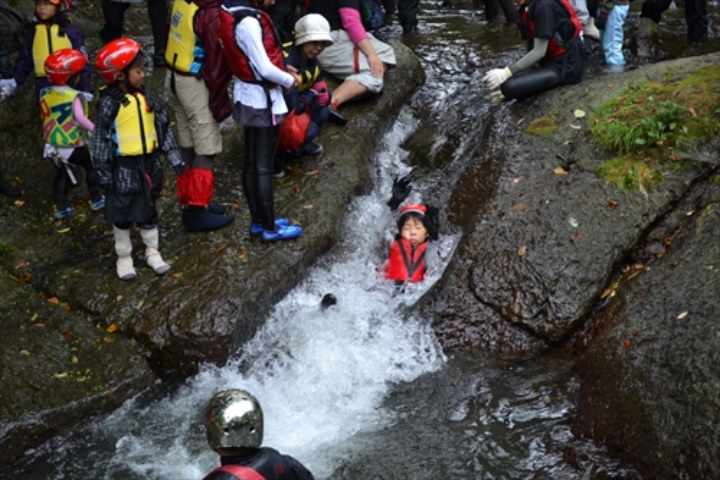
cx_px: 360
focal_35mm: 72
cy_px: 240
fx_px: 1439
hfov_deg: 28.1
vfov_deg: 18.9
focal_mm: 48
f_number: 5.3
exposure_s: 1/500
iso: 800
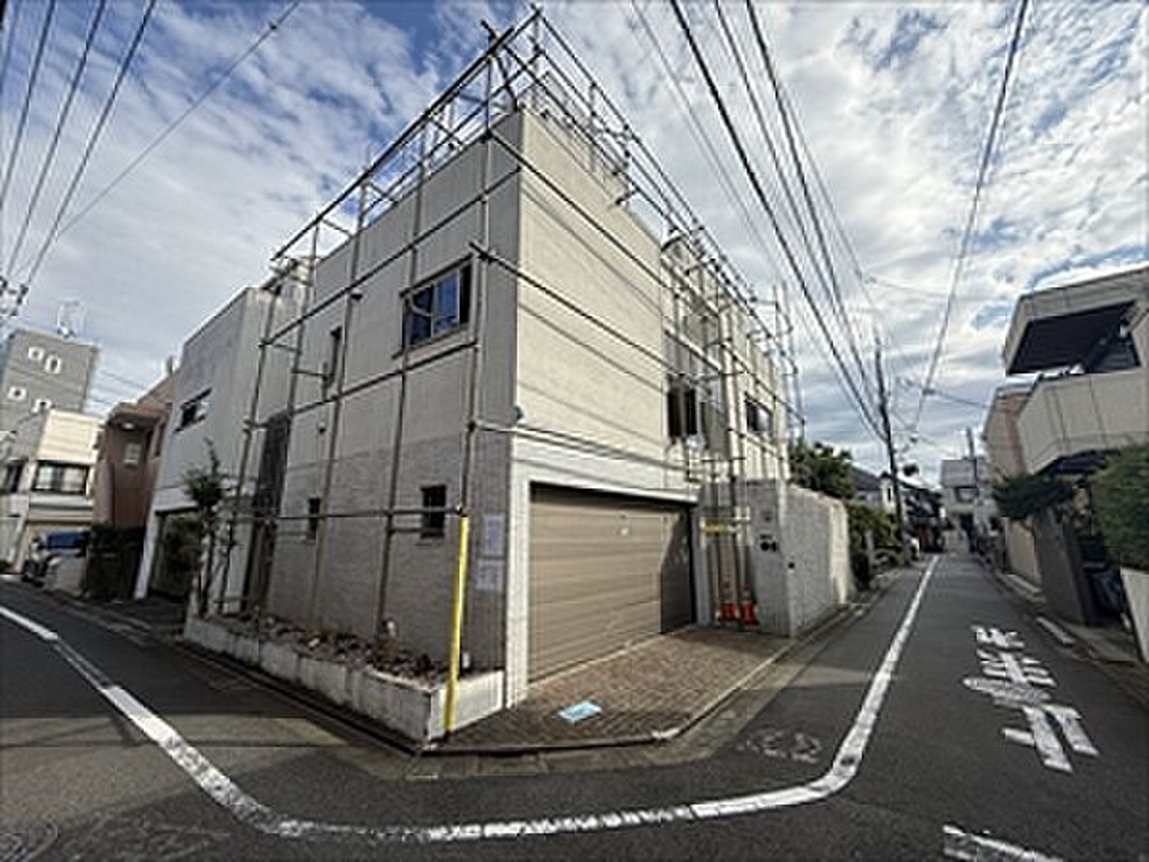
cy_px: 431
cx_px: 574
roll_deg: -0.5
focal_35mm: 14
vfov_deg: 85.7
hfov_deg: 102.1
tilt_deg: +12.9
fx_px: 465
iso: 50
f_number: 2.2
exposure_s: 1/1656
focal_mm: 2.22
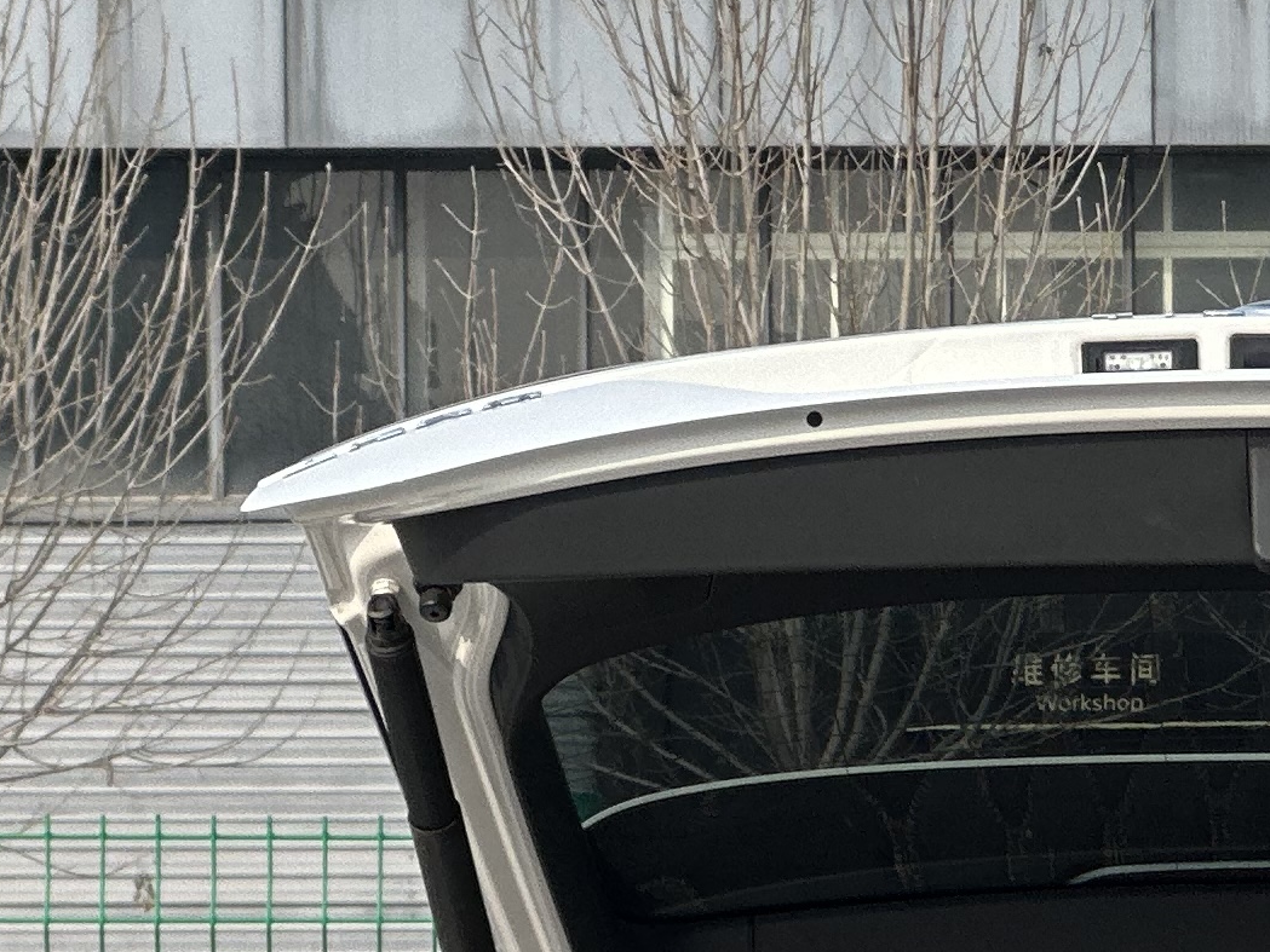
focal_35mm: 296
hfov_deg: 6.7
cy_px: 1455
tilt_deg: -1.9
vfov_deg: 5.0
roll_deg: +0.0
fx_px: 10861
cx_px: 1333
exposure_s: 1/426
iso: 32
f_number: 2.8
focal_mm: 9
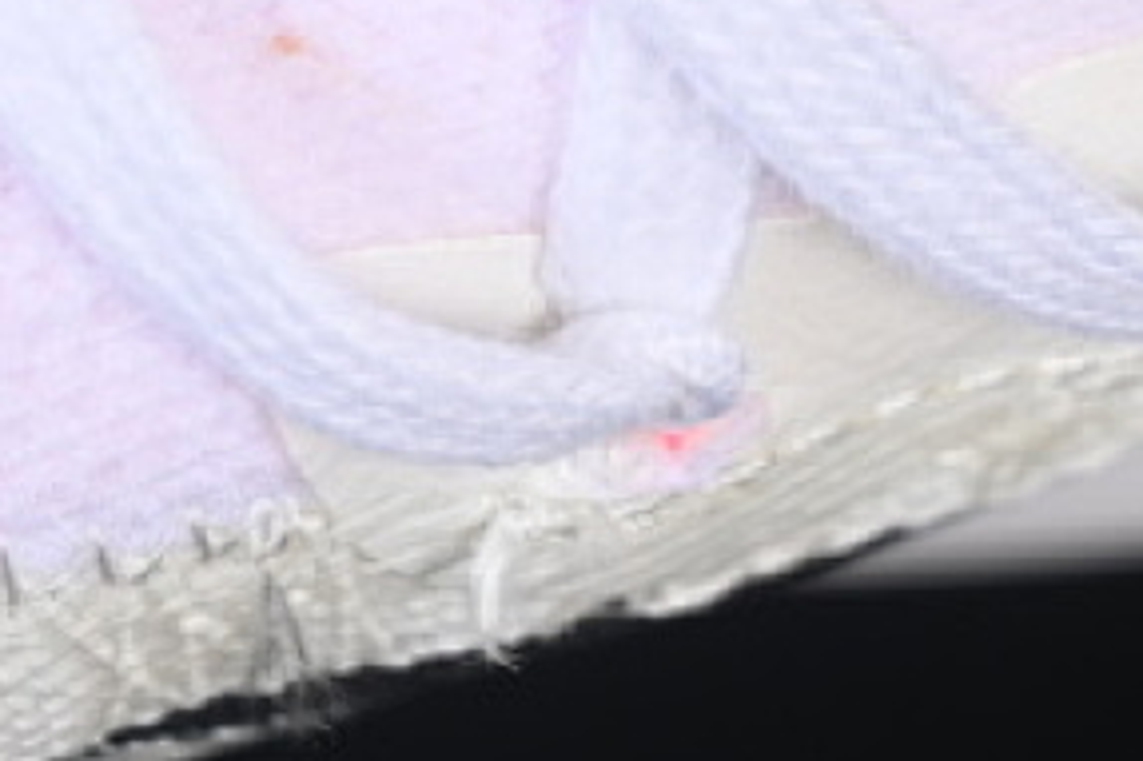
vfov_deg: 4.8
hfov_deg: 7.3
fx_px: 8948
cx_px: 653
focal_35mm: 282
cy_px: -570
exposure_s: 1/80
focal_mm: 50
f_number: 7.1
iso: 160
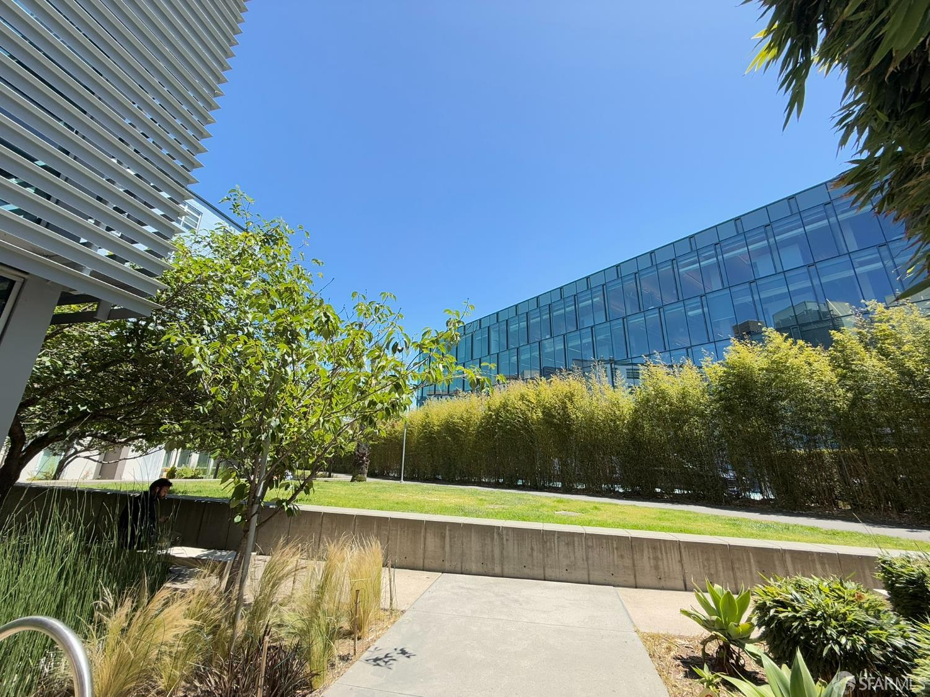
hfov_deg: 102.1
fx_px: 376
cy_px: 348
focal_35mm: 14
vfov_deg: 85.7
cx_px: 465
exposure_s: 1/540
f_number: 2.2
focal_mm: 2.22
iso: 50
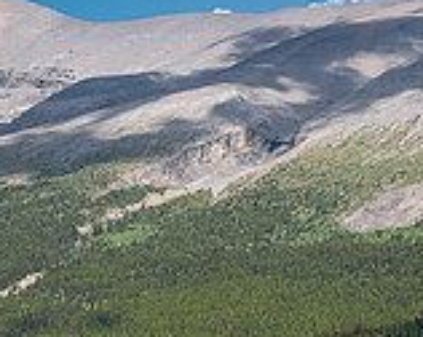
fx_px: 1613
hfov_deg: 14.9
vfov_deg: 11.7
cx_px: 244
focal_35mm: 129
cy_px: 416
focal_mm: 18
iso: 200
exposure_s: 1/160
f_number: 8
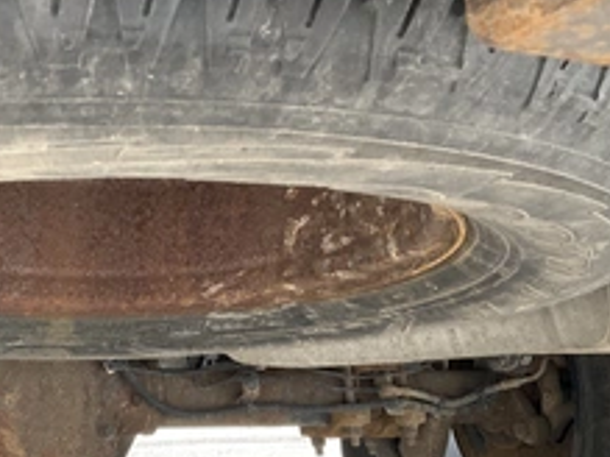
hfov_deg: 35.8
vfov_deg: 27.5
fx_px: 933
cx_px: 203
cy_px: 220
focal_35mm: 53
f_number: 1.8
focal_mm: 3
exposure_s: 1/73
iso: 64
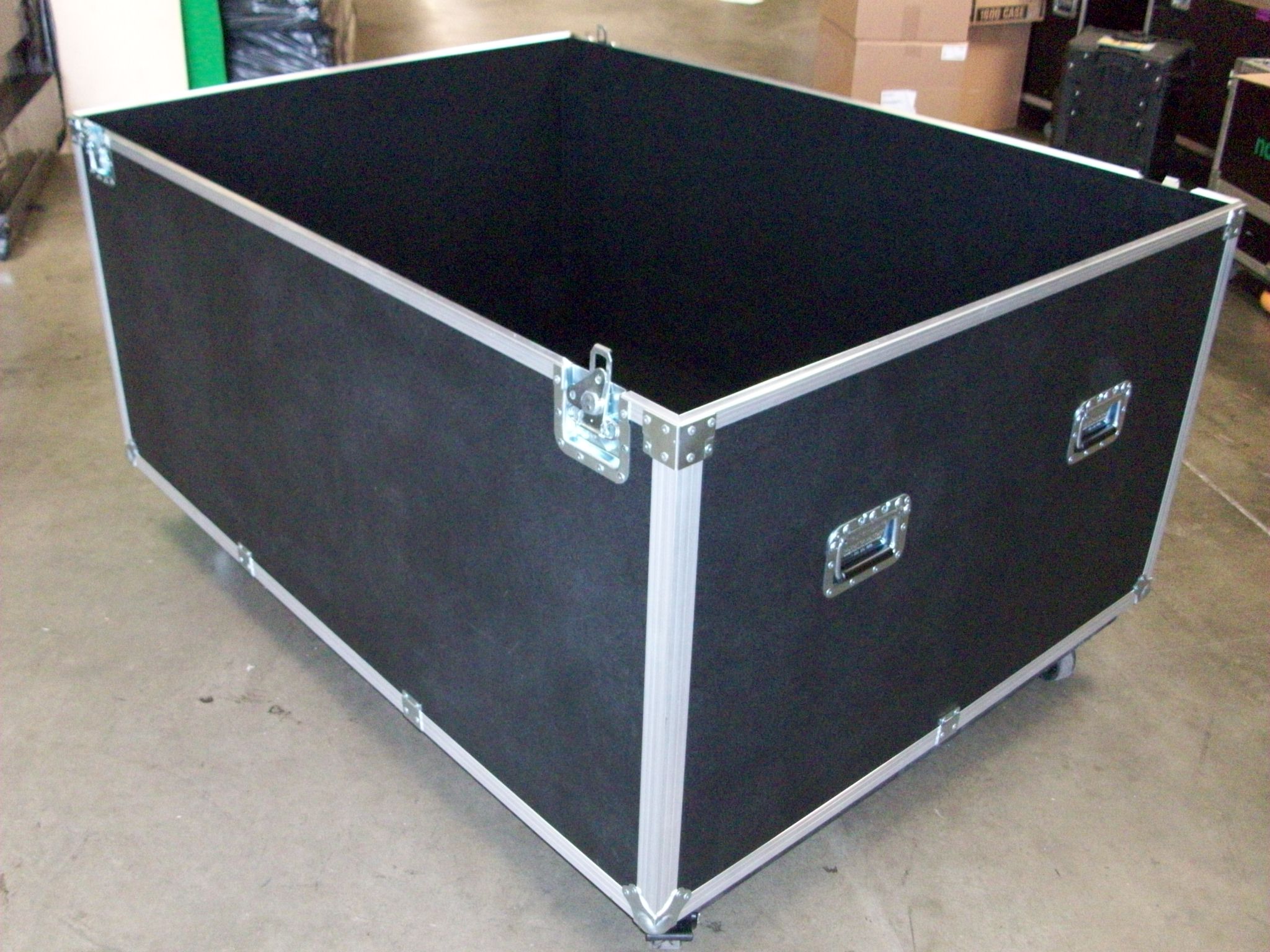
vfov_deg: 41.8
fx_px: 1247
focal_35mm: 34
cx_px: 635
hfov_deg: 54.0
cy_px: 476
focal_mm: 5.7
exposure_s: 1/60
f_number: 2.8
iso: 320
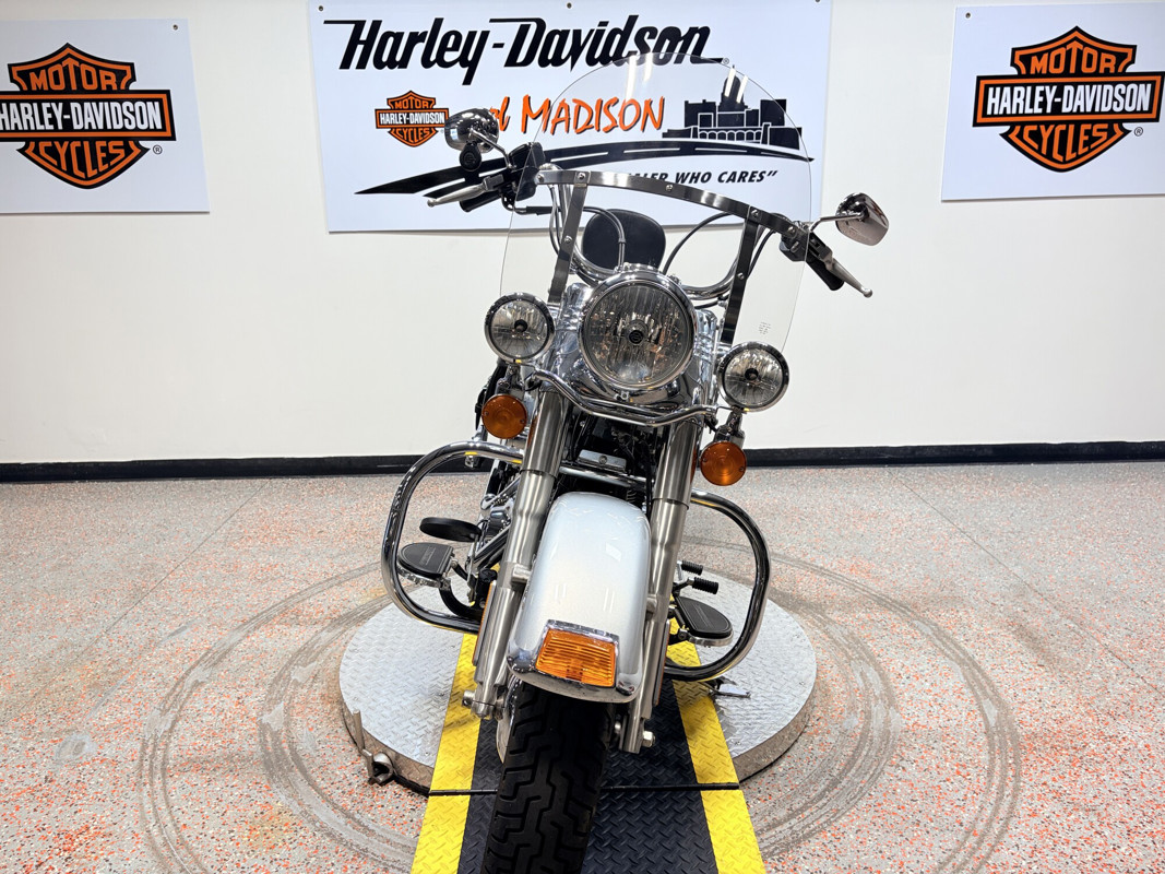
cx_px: 582
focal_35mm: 26
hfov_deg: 67.3
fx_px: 875
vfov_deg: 53.1
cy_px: 437
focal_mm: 5.96
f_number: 1.6
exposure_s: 1/155
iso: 40
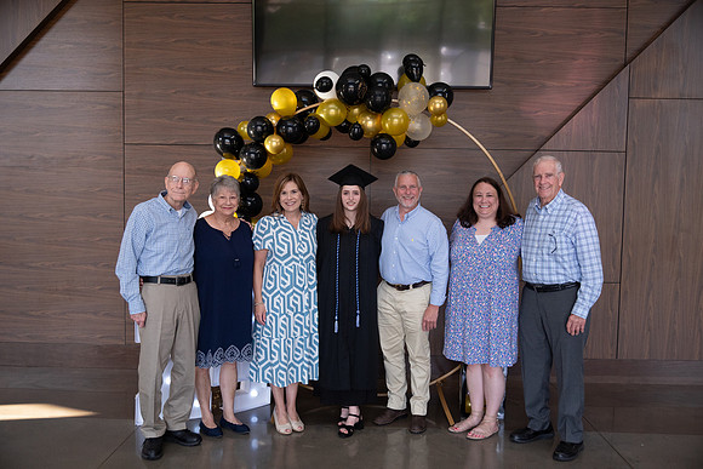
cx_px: 352
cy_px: 234
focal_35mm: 32
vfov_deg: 41.1
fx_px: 625
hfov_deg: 58.7
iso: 1600
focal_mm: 32
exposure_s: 1/200
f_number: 4
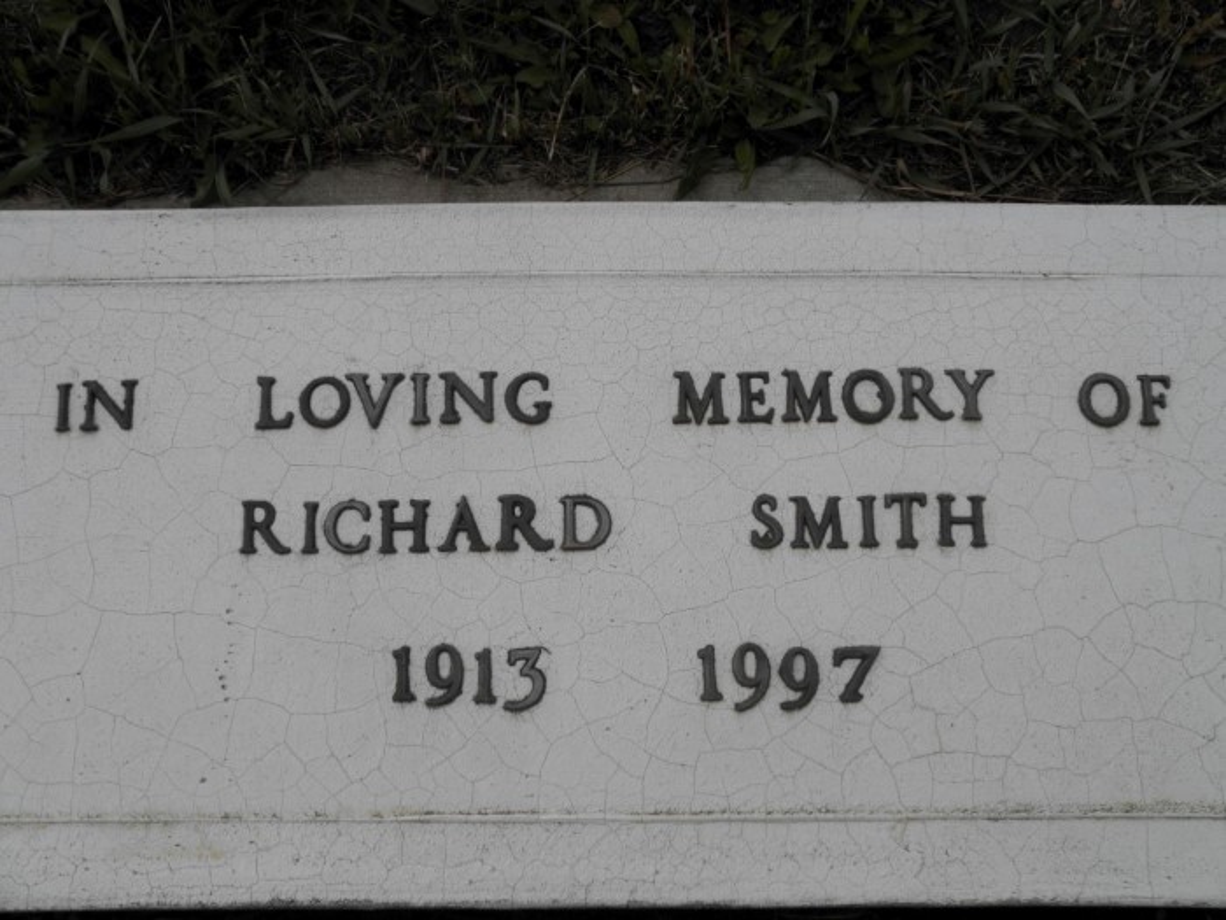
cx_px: 613
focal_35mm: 35
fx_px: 1240
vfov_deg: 40.7
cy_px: 460
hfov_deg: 52.6
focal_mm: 6.1
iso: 64
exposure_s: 1/160
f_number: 9.1
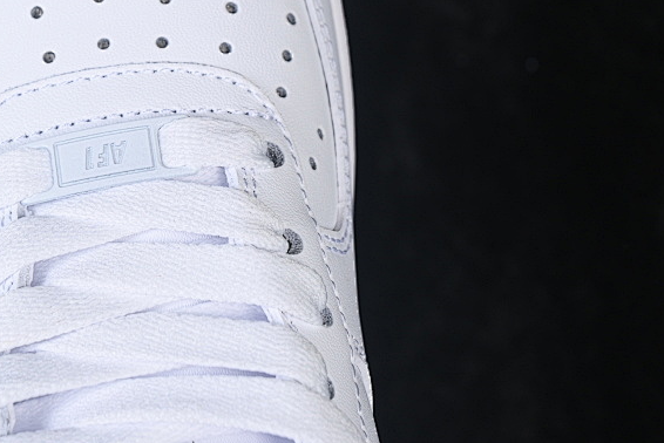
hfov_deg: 14.2
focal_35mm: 143
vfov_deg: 9.6
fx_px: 2639
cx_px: 93
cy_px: 53
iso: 160
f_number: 7.1
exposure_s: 1/80
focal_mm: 50
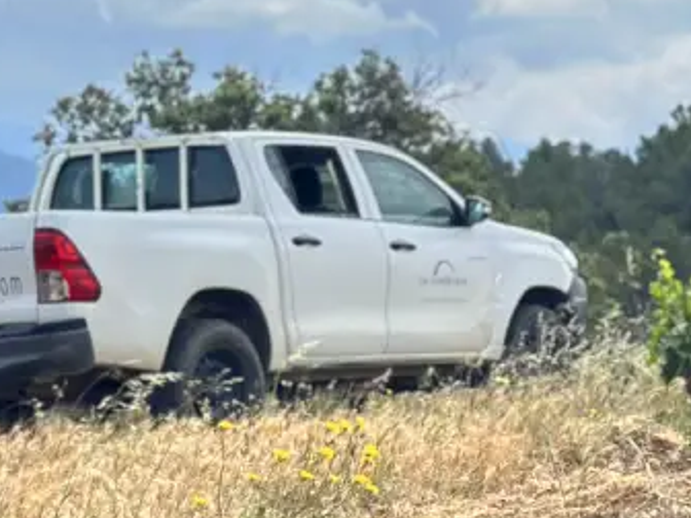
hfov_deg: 13.4
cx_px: 833
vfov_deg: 10.4
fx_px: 2855
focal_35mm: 143
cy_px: 218
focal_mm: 6.86
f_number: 1.78
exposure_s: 1/5556
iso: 100
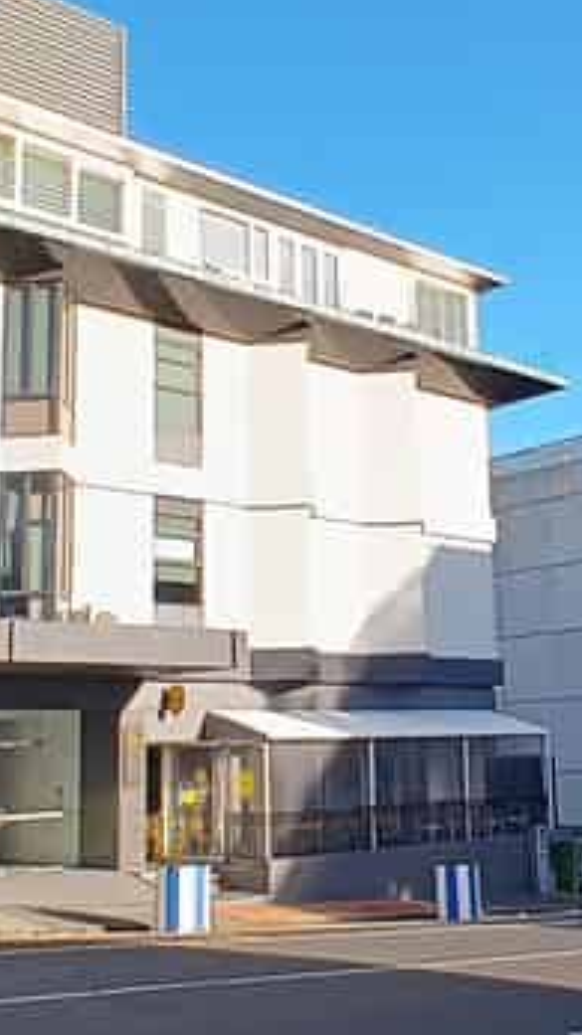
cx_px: 369
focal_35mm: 34
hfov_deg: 34.4
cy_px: 520
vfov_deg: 58.0
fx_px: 933
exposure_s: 1/500
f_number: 2.2
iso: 50
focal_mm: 1.43
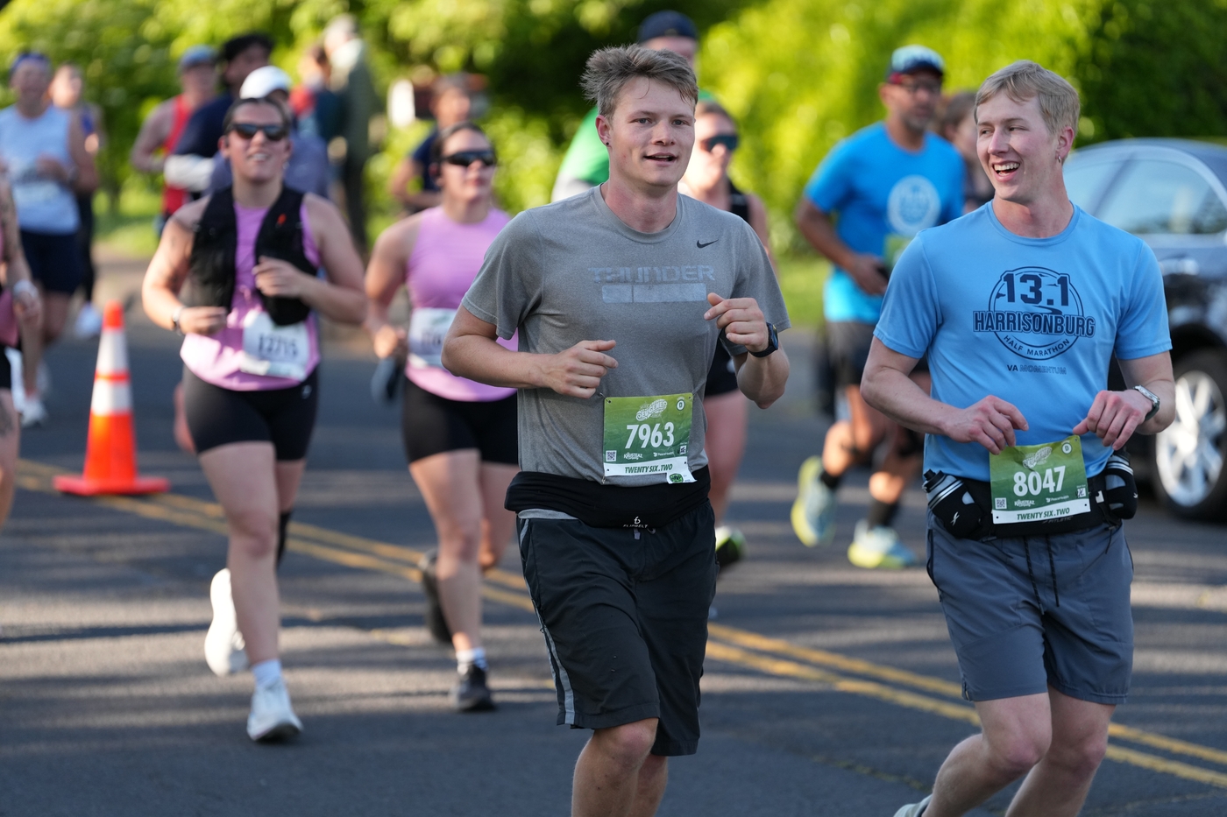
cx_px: 614
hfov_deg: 12.2
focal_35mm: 168
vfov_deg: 8.2
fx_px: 5725
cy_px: 408
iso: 640
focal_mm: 168
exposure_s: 1/2000
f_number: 2.8
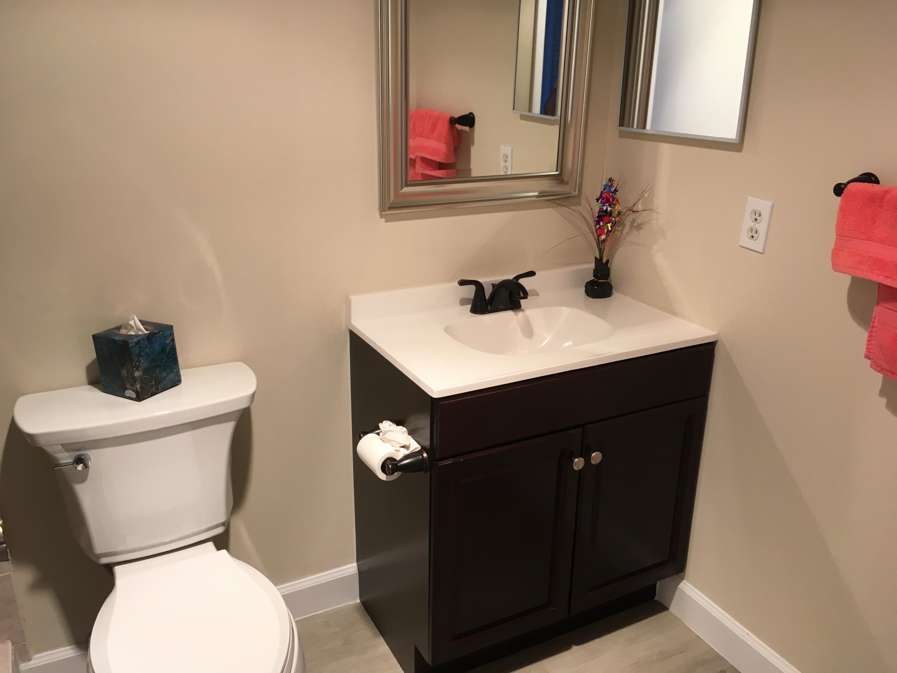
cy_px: 336
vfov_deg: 48.2
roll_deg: -0.1
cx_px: 448
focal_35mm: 29
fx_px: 751
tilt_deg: -23.1
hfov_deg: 61.7
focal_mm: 4.15
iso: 50
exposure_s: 1/30
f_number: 2.2
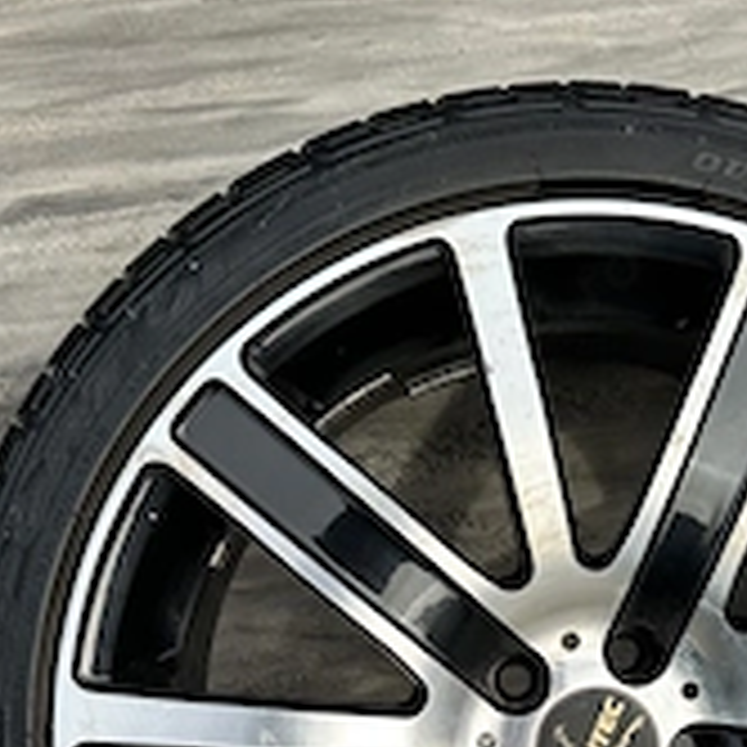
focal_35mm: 51
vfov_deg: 30.8
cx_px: 585
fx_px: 1245
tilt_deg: -44.7
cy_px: 760
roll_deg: +3.5
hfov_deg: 32.6
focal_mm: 6.86
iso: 80
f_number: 1.78
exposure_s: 1/1613
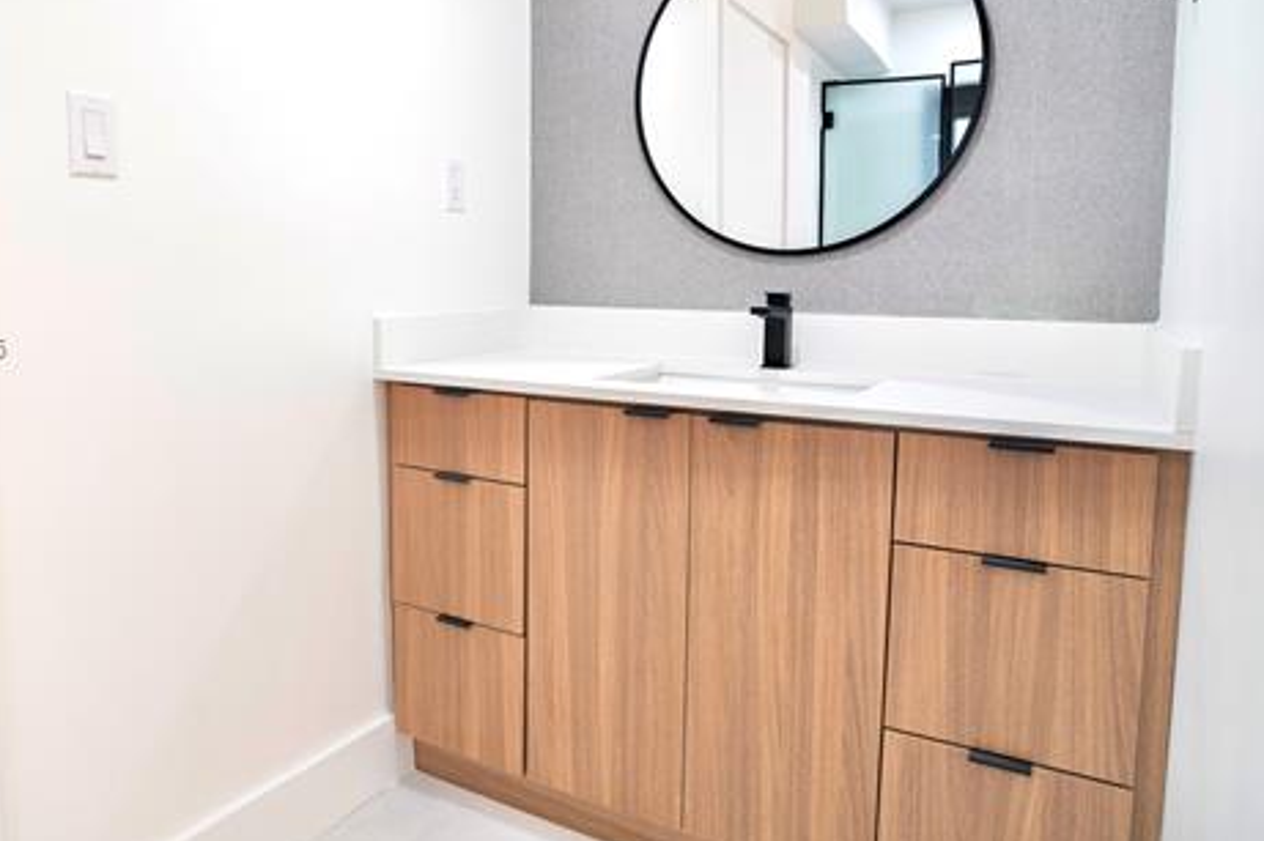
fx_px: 877
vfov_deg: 51.0
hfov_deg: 70.8
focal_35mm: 25
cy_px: 345
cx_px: 505
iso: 800
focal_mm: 18
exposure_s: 1/20
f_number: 5.6
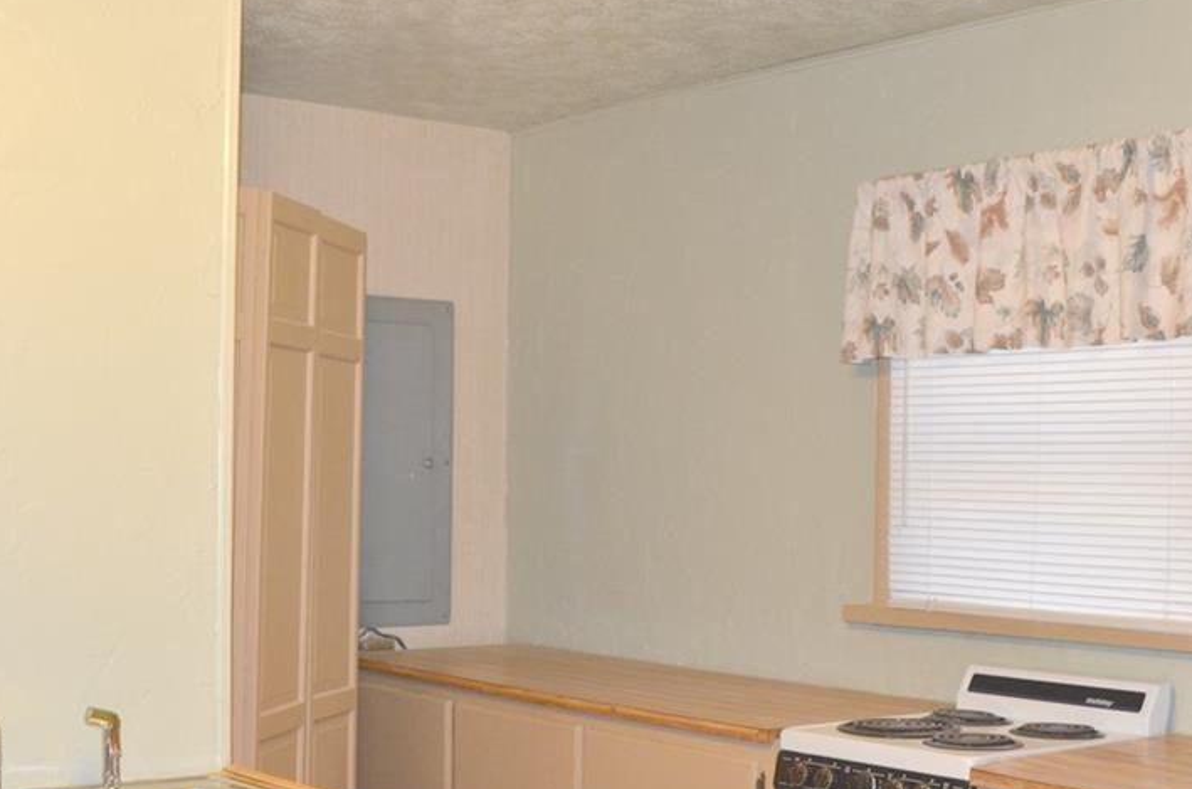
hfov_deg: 38.3
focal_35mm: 52
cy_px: 492
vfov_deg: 25.8
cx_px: 637
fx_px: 1718
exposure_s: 1/60
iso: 800
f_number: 5
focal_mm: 24
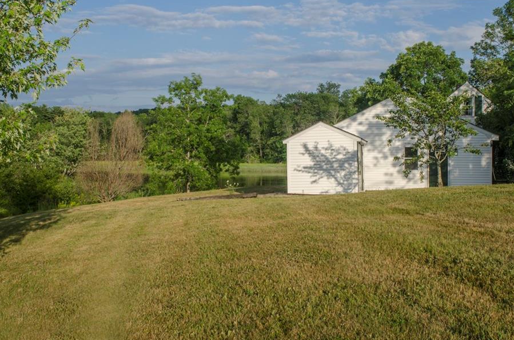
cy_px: 169
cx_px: 265
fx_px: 584
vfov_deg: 32.4
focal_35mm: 41
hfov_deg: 47.5
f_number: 13
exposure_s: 1/200
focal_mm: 24
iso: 200
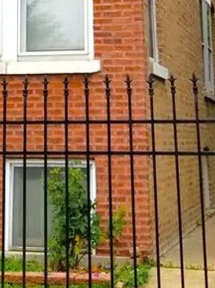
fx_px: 804
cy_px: -84
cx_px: 27
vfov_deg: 18.8
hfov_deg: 15.1
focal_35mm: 97
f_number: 1.7
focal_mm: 4.25
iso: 50
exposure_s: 1/2064
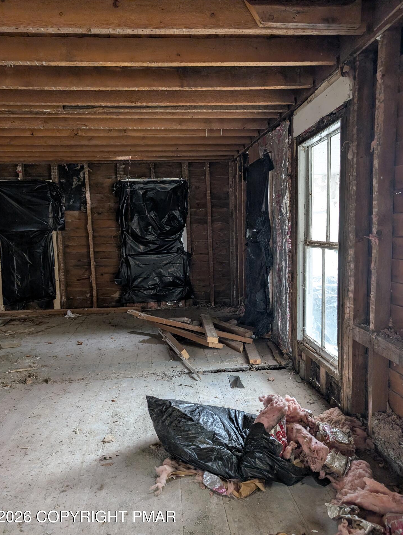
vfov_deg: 69.3
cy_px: 264
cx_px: 194
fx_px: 387
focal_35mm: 25
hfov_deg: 55.0
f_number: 1.68
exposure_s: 1/94.2
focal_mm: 6.9
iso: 231
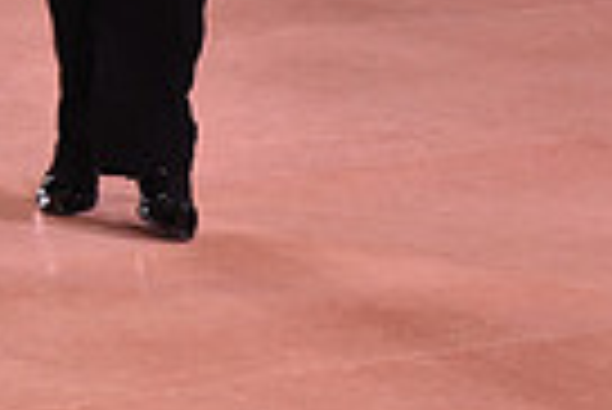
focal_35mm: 298
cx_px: -369
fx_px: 5071
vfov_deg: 4.6
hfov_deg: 6.8
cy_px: -354
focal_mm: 70
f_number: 6.3
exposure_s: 1/320
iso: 2500
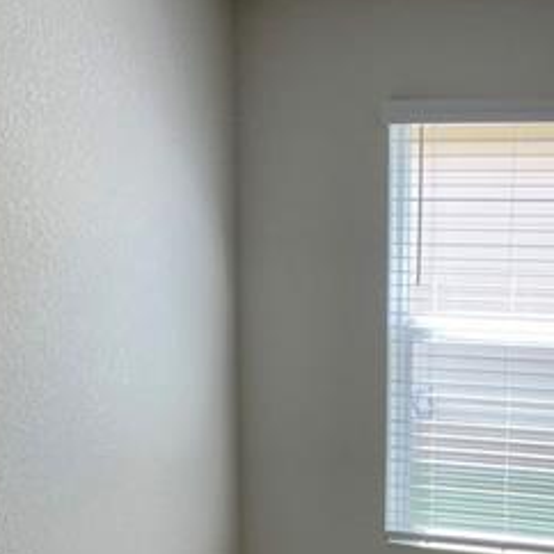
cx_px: 446
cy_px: 568
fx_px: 1322
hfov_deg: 23.3
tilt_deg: -12.4
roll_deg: -0.9
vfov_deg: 22.6
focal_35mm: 73
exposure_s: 1/121
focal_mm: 4.25
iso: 64
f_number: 1.8
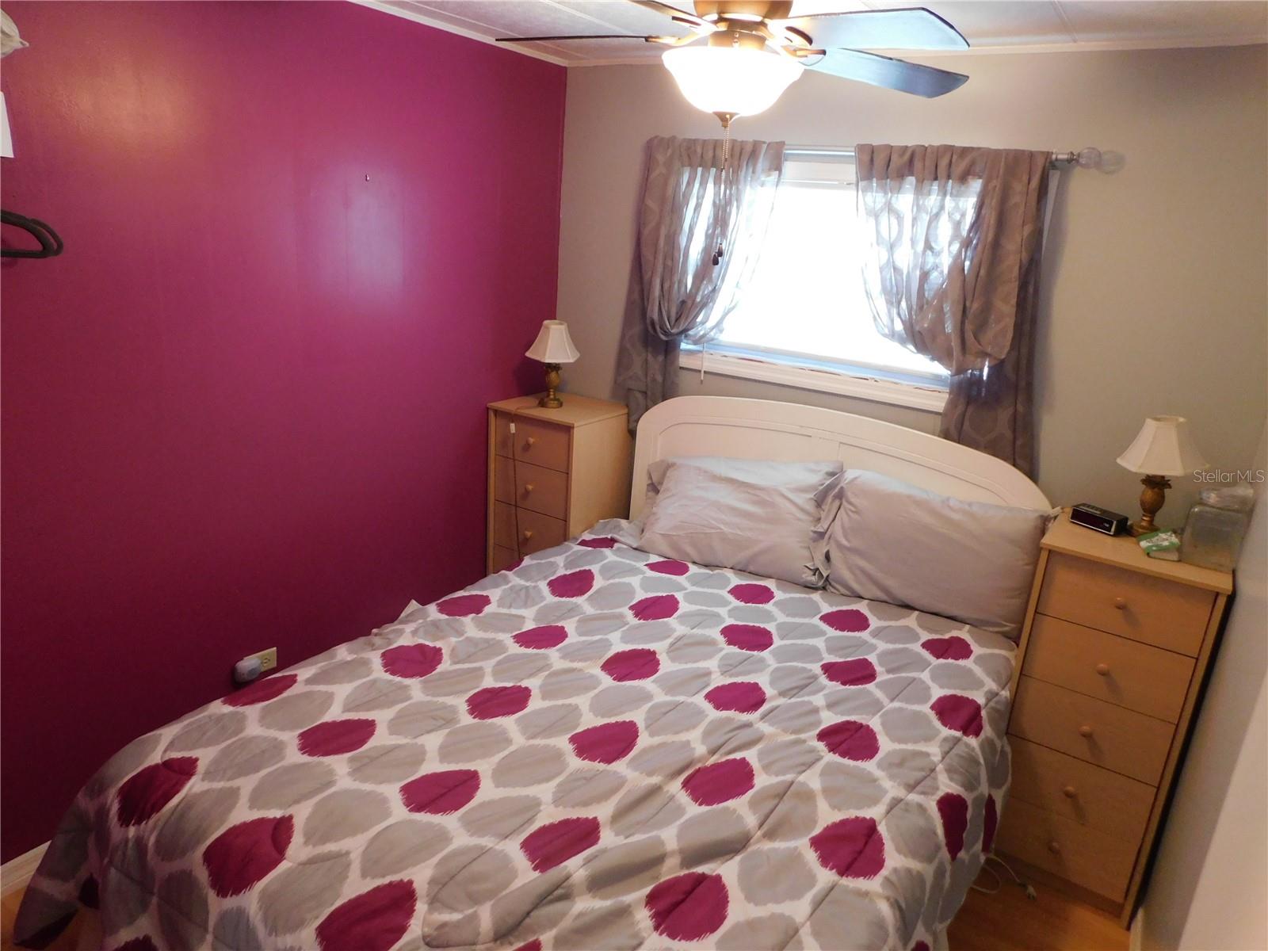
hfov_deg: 73.9
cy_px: 476
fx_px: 843
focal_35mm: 23
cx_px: 634
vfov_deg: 58.9
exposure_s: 1/25
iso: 400
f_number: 3
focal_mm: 4
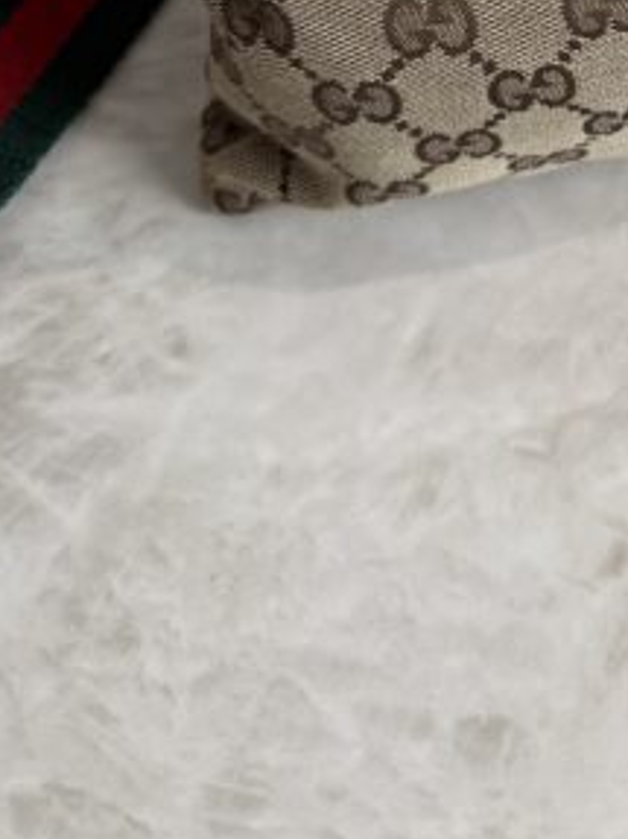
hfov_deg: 20.5
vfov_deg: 24.4
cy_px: -316
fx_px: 1622
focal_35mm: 67
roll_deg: -0.5
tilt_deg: -41.2
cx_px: 759
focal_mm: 6.76
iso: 100
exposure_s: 1/120
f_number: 1.78
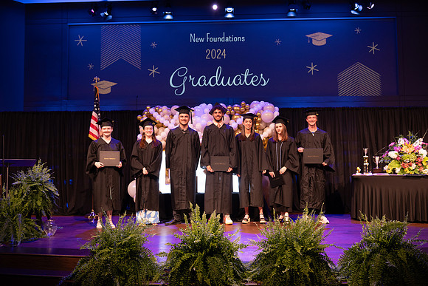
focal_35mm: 31
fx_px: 369
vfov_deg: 42.3
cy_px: 143
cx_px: 214
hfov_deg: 60.3
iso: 1600
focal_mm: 31
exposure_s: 1/200
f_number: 4
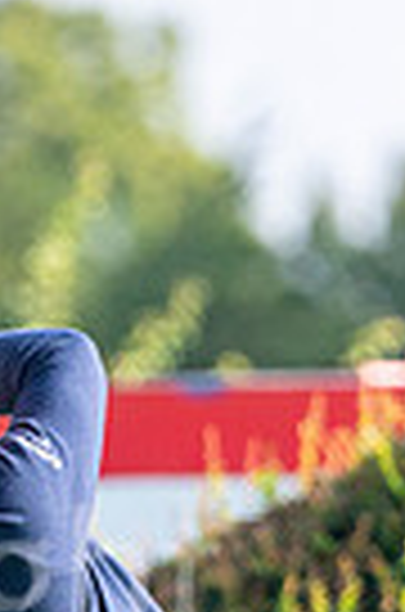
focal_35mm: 1494
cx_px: -14
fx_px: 25339
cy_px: 824
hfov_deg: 0.9
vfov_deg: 1.4
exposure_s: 1/2000
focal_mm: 300
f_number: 4
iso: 320
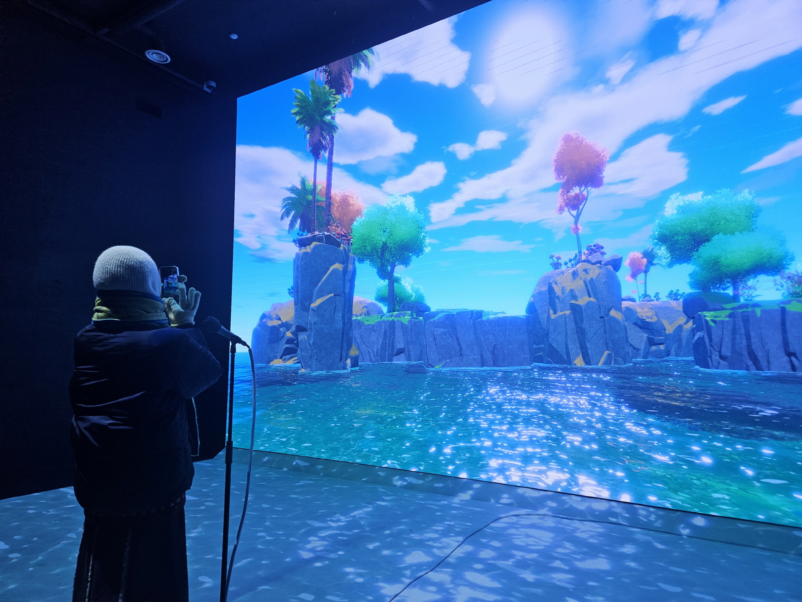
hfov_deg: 73.9
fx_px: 533
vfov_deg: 58.9
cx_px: 401
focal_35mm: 23
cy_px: 301
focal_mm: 5.4
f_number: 1.8
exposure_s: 1/120
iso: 80
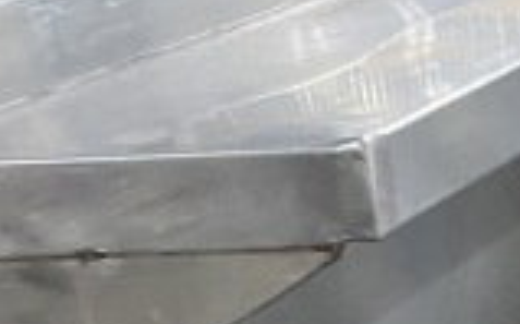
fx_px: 1996
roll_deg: +6.9
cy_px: 1180
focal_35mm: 141
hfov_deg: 14.5
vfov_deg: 7.4
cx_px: 576
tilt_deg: -34.4
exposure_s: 1/42
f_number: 1.8
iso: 500
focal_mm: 4.25
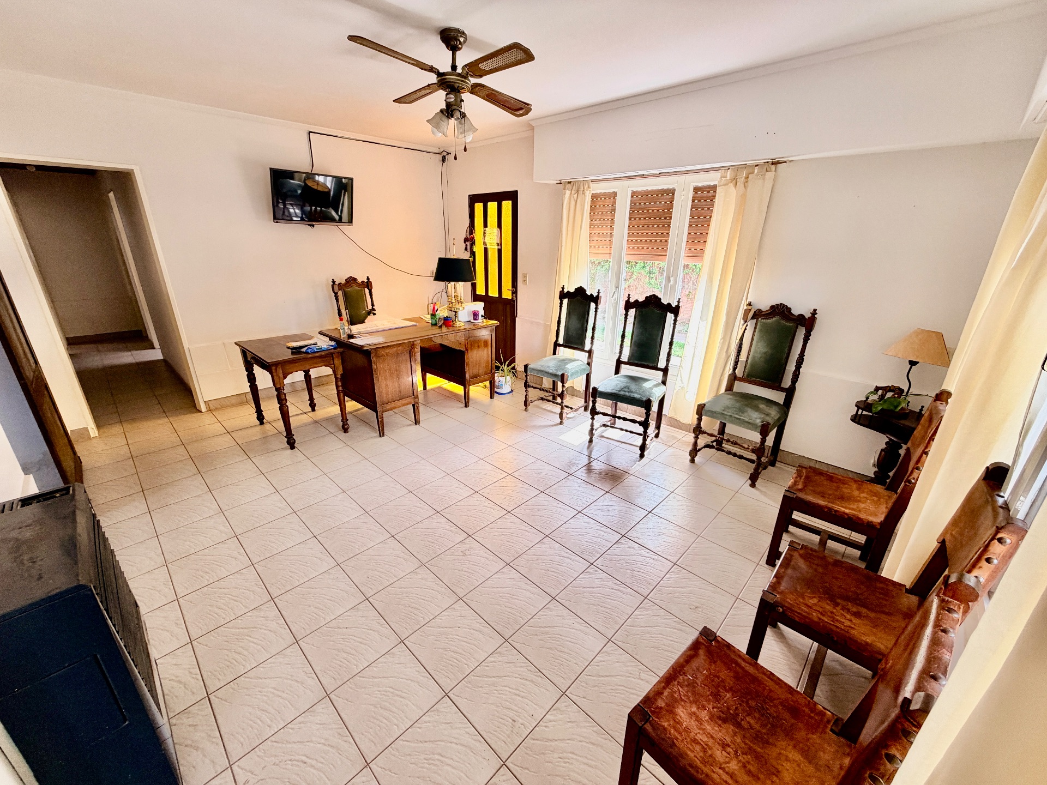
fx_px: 423
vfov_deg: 85.7
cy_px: 392
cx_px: 524
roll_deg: -0.4
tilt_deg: -20.7
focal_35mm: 14
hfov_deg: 102.1
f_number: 2.2
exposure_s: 1/121
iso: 80
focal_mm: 2.22
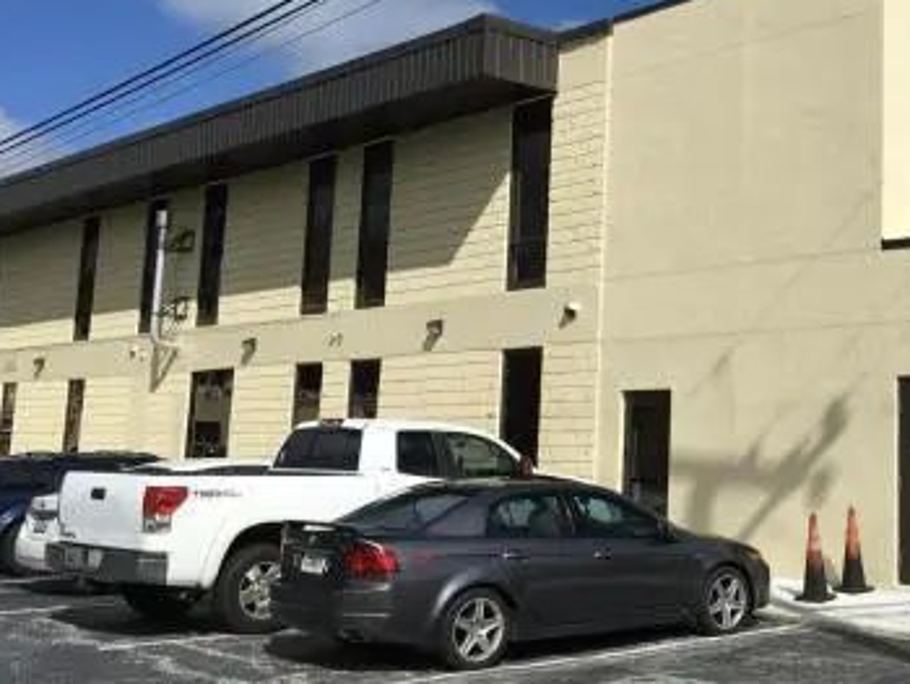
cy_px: 226
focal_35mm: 53
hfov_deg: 34.9
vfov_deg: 27.4
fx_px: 1394
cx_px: 738
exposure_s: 1/4525
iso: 25
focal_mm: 4.15
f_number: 2.2
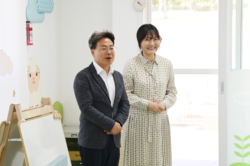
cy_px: 83
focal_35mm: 117
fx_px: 812
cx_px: 125
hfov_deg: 17.5
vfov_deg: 11.7
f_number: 4
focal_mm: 78
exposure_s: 1/200
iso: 500
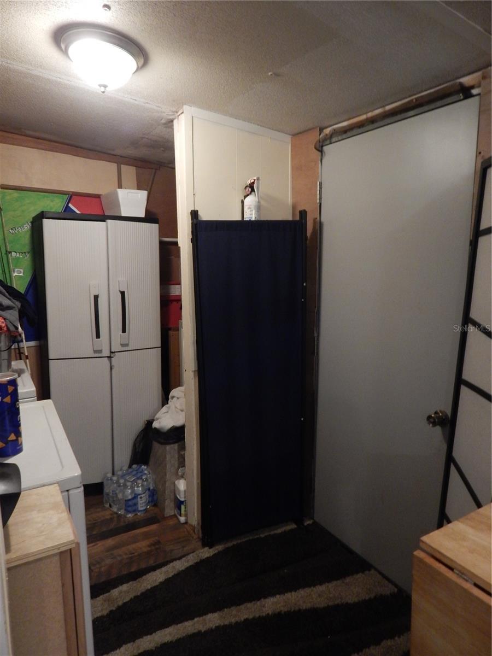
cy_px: 328
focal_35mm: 22
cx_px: 246
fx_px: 417
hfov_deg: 61.1
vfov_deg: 76.4
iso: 400
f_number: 3
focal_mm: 4
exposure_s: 1/20
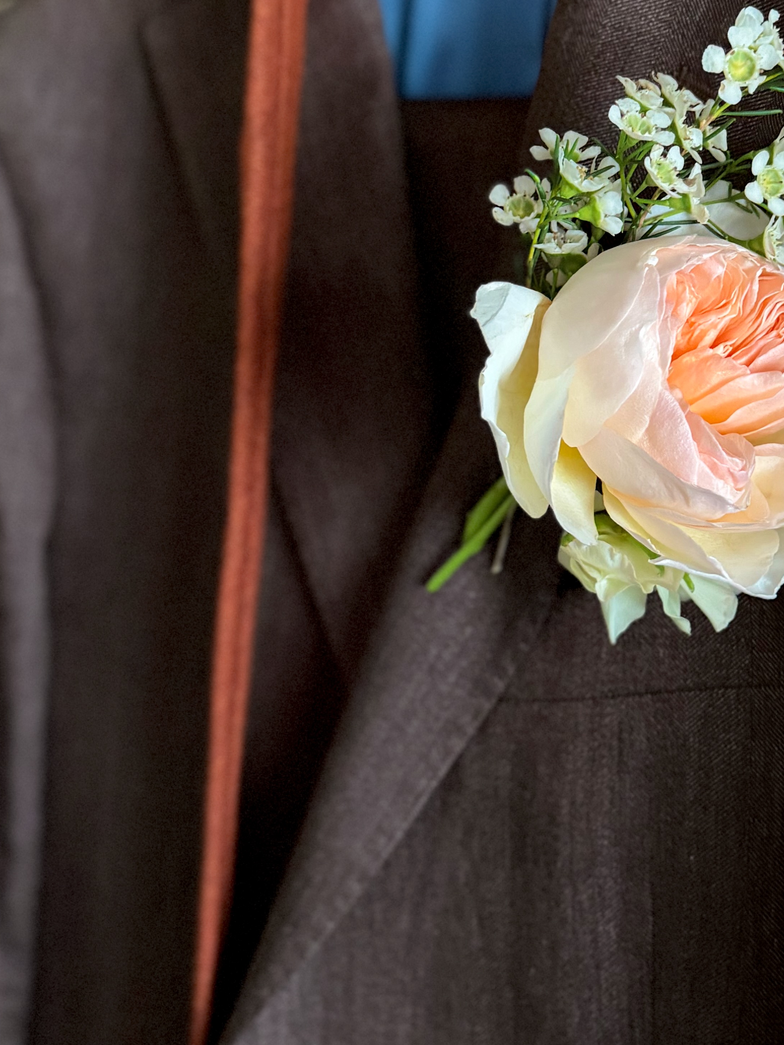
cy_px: 207
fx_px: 1419
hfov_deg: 30.1
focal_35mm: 47
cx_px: 631
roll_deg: -1.6
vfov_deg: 38.9
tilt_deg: -3.6
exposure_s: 1/34
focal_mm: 6.76
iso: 1000
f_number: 1.78
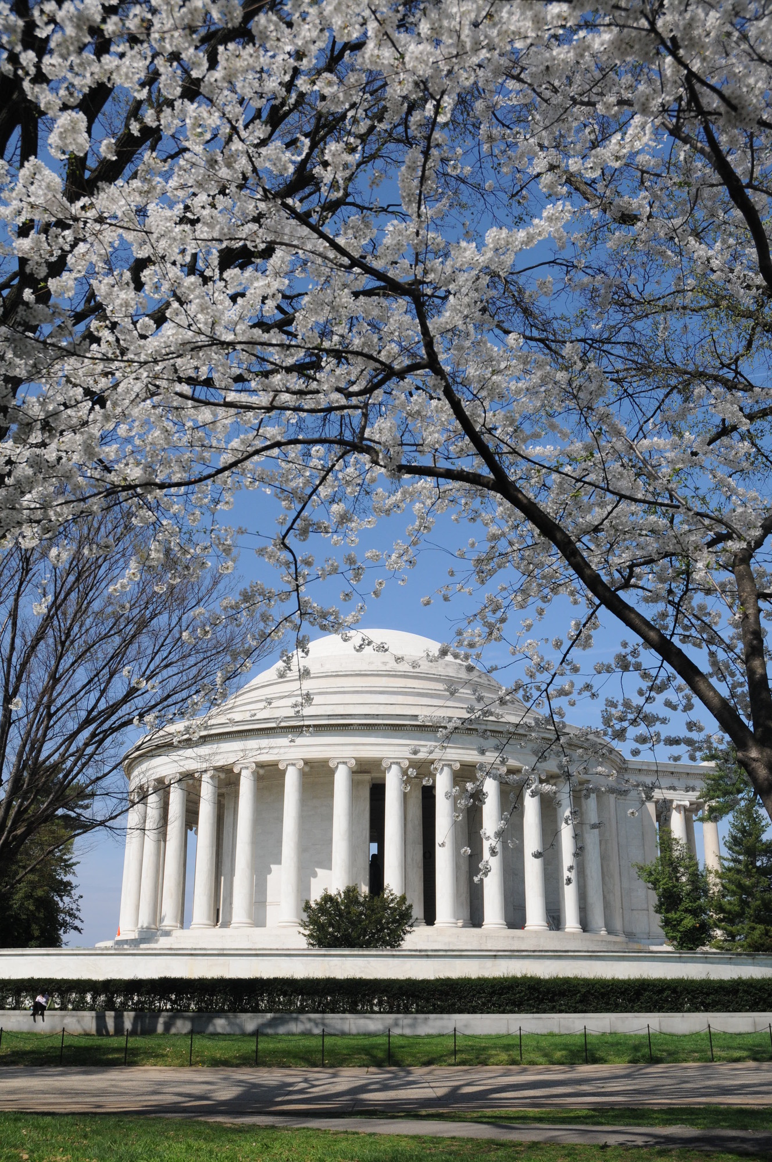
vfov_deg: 53.2
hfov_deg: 36.8
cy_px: 581
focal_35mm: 36
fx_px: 1161
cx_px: 386
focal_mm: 24
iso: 400
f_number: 6.3
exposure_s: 1/2000
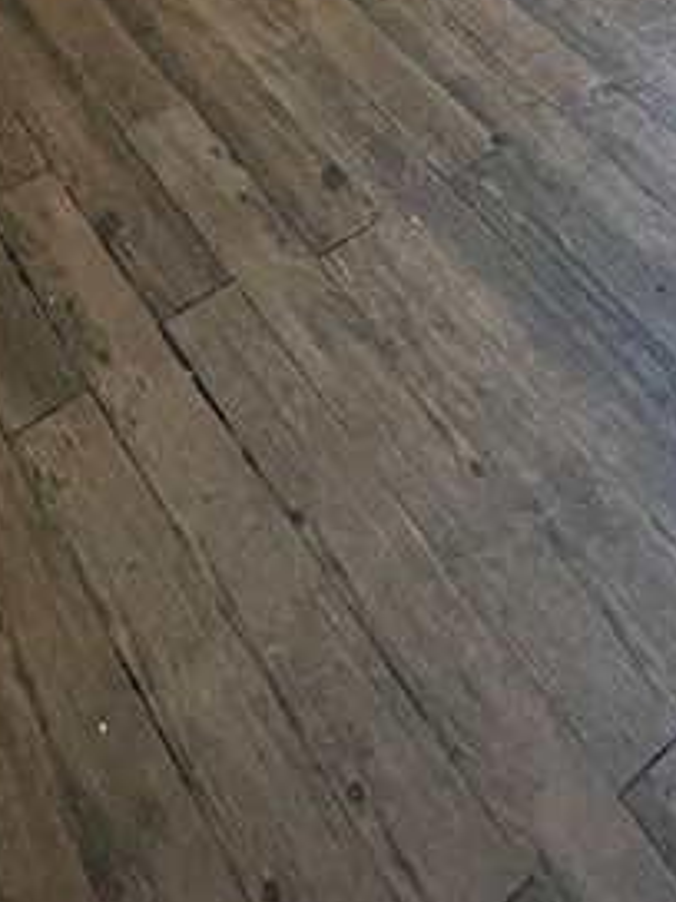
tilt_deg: -26.8
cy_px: -371
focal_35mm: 49
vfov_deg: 28.7
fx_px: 1276
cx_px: 321
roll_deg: +0.0
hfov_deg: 29.7
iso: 800
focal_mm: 1.57
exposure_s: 1/60
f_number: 1.8
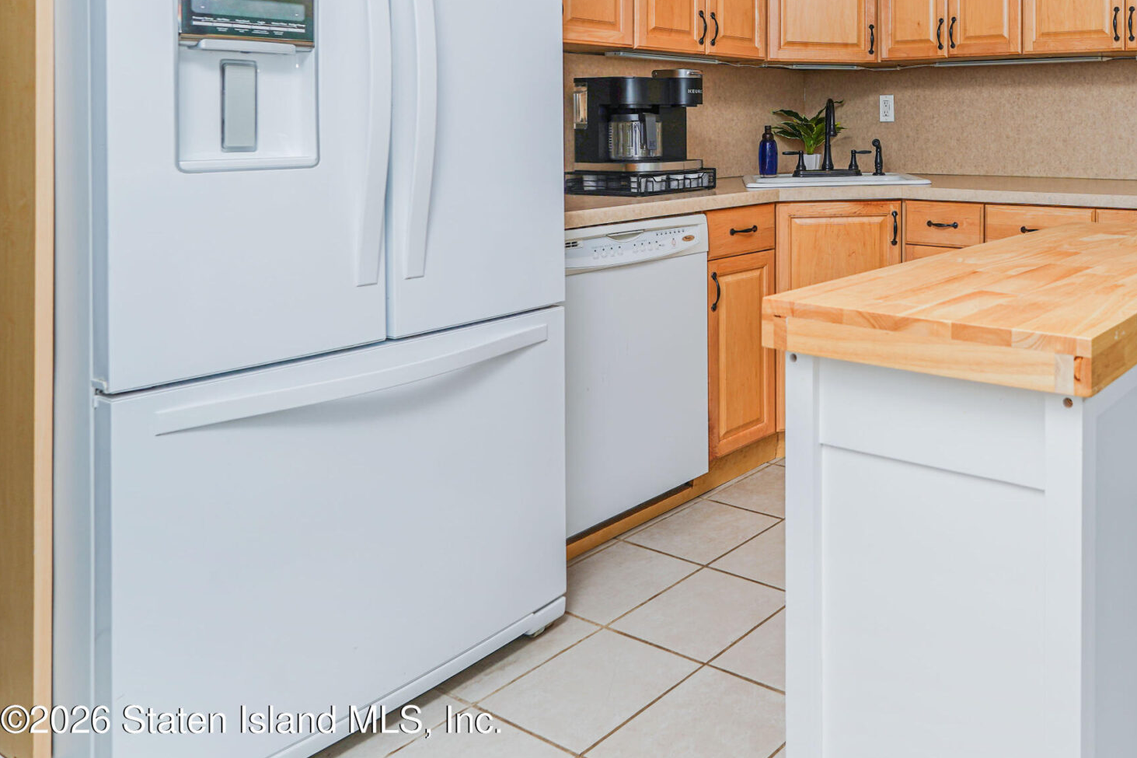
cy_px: 117
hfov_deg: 57.6
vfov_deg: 43.5
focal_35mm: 28
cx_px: 992
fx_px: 884
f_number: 5.6
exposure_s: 1/60
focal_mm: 16
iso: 64
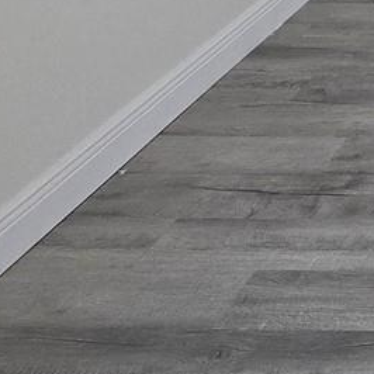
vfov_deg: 21.7
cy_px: -156
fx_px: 843
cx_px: 749
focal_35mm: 69
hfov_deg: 17.6
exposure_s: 1/60
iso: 100
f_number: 2.2
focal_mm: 2.2
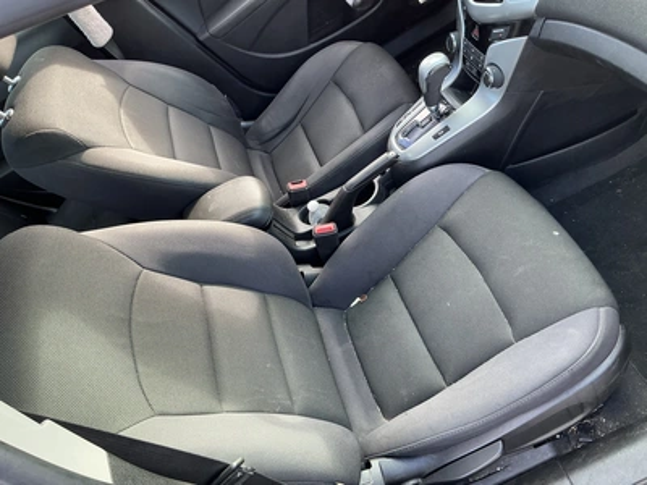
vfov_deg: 49.7
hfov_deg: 63.4
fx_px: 523
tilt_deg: -44.4
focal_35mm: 28
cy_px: 242
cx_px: 324
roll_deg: +41.0
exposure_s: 1/118
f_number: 1.8
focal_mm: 3
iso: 64
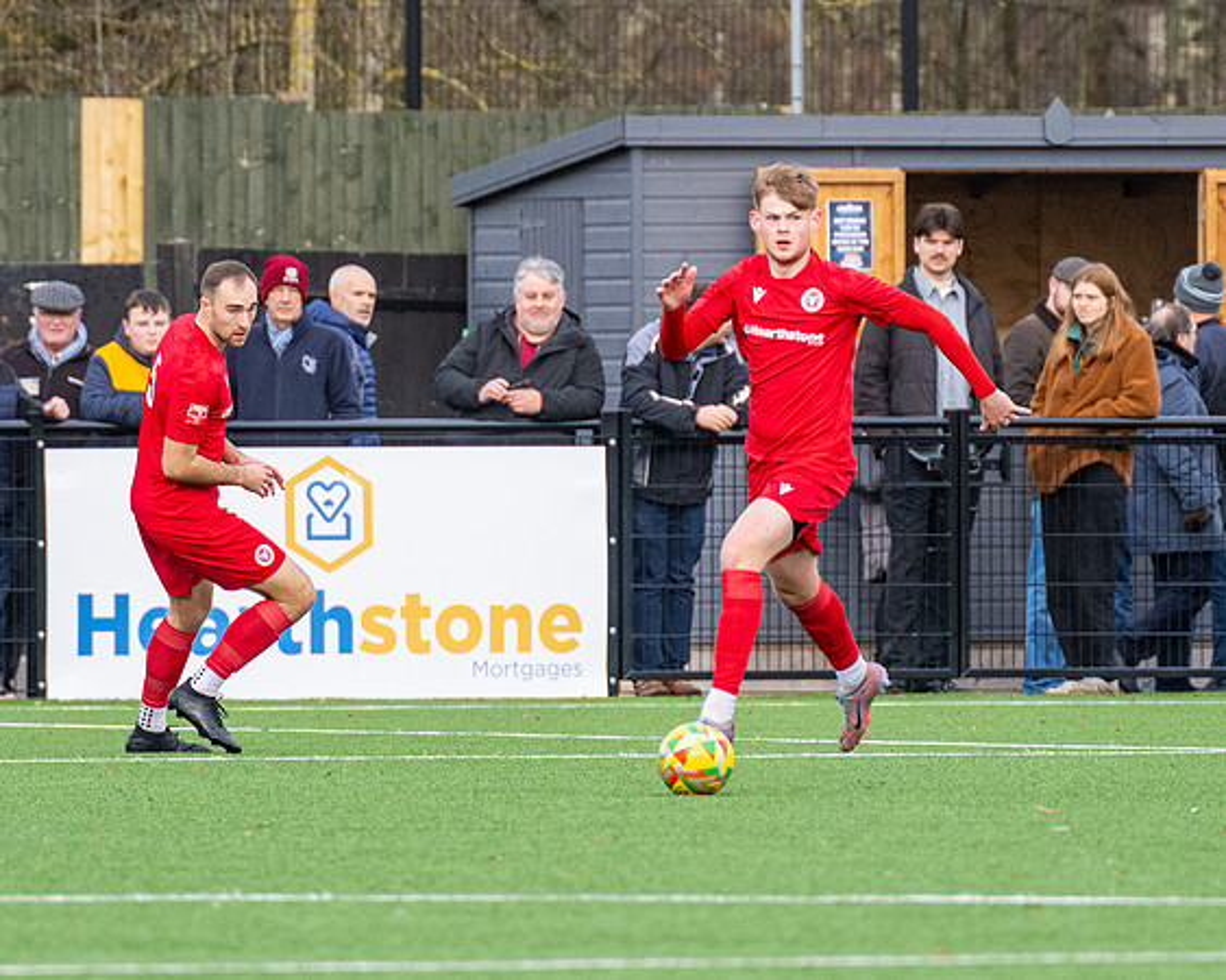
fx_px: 28618
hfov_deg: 2.5
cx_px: 778
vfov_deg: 2.0
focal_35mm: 789
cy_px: 373
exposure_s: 1/1600
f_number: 4
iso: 800
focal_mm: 280
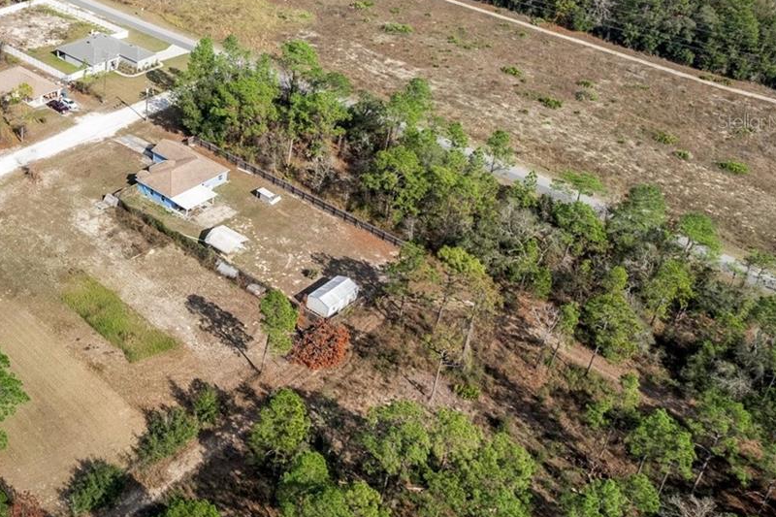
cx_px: 28
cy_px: 121
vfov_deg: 29.9
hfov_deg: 40.0
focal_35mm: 44
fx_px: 948
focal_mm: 8.38
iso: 120
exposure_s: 1/1500
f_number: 2.8
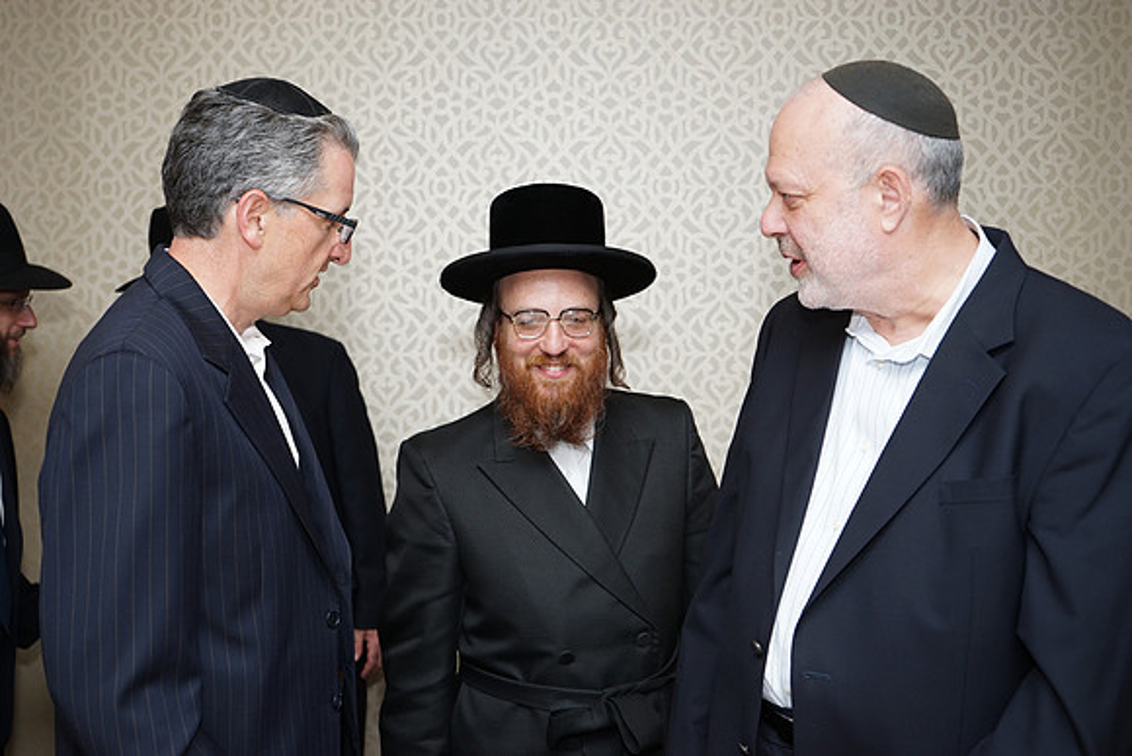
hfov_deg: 42.7
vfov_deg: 29.3
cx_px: 566
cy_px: 378
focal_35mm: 46
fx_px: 1447
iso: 640
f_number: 5.6
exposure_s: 1/125
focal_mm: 46
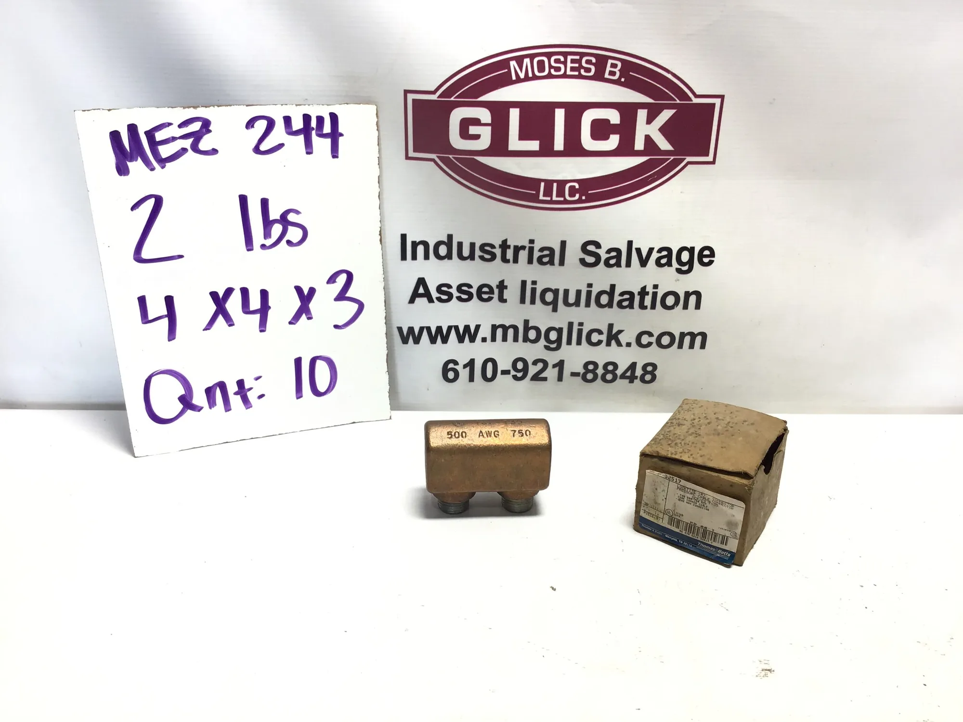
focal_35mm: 31
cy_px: 361
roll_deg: -1.6
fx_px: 862
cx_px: 482
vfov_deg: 45.4
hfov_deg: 58.4
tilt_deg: -24.4
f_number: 2.4
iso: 25
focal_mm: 3.3
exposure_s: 1/120
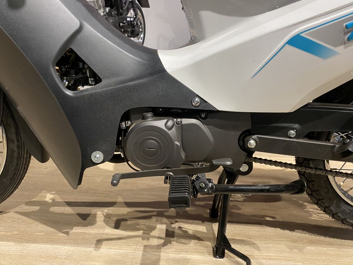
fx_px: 296
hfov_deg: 61.6
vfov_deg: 48.2
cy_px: 124
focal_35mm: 29
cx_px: 172
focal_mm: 4.25
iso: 125
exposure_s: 1/50
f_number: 1.8
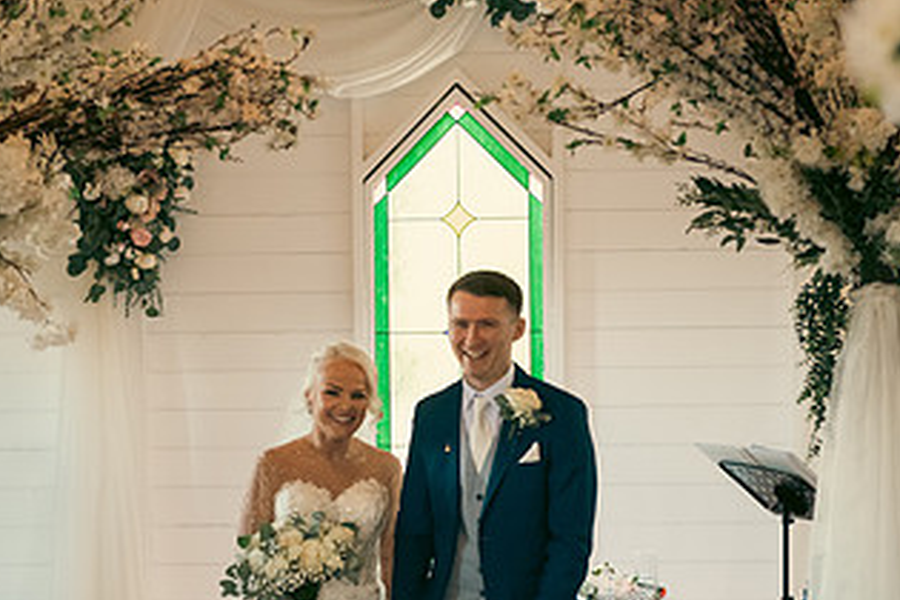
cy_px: 539
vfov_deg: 10.6
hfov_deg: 15.9
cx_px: 349
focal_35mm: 129
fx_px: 3225
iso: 1000
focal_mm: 70
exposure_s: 1/160
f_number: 3.5
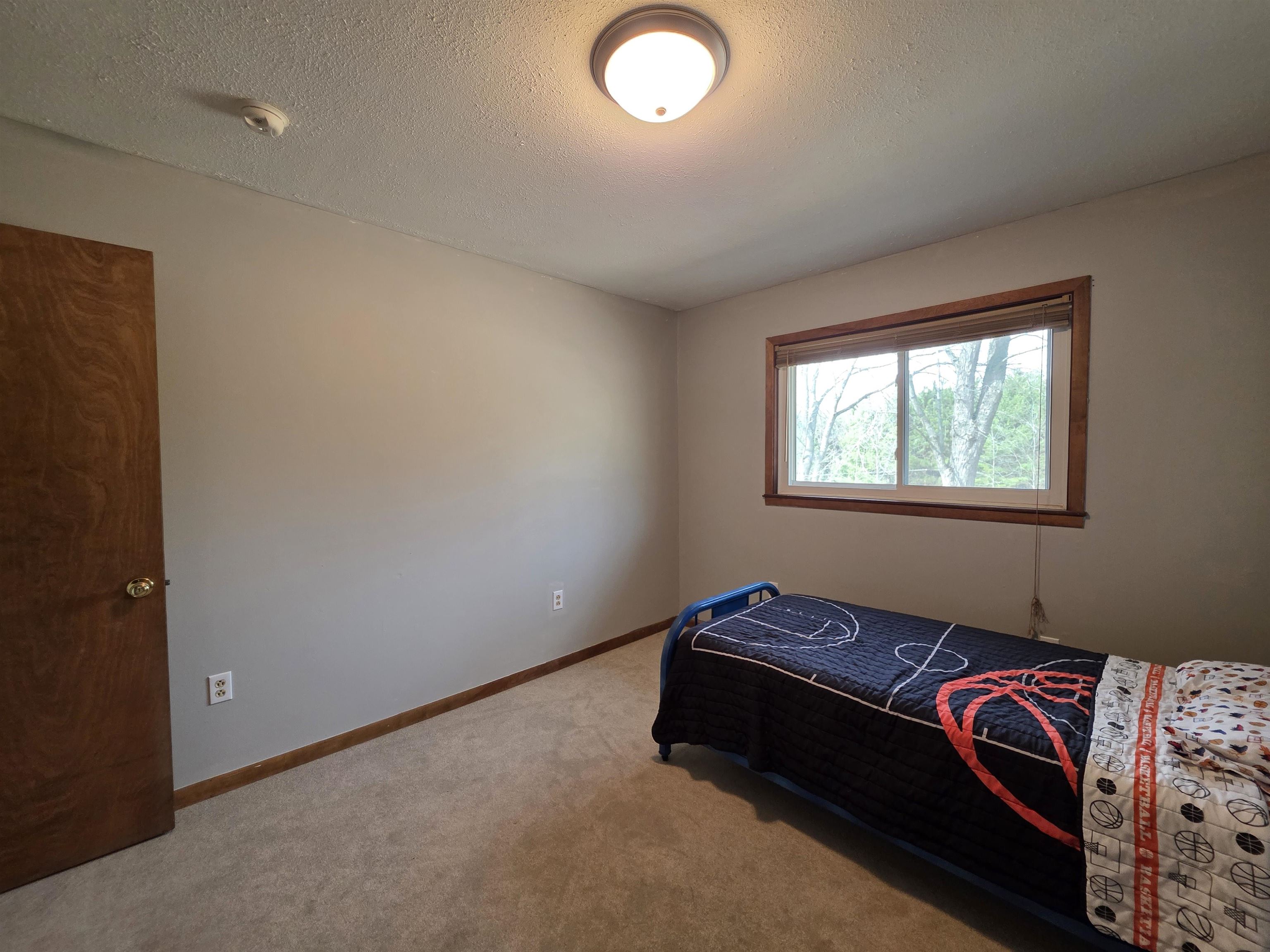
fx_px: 477
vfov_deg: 89.9
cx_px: 635
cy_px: 476
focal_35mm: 13
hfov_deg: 106.2
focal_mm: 2.2
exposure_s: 1/120
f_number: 1.9
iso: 200
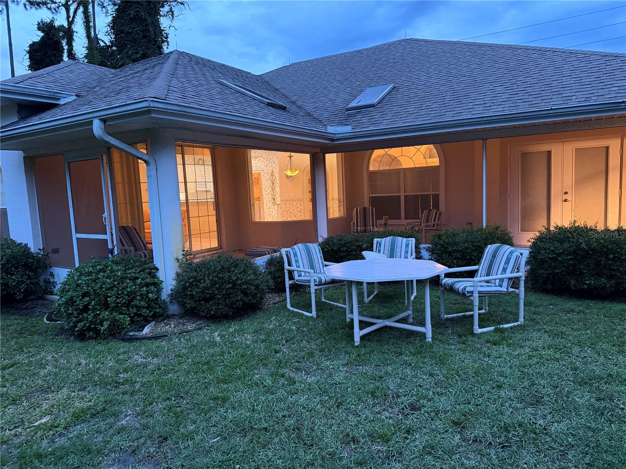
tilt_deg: -5.5
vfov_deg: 56.8
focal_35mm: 24
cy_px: 234
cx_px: 313
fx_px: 434
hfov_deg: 71.6
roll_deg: +3.0
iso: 1000
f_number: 1.78
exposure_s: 1/40
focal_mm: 6.76
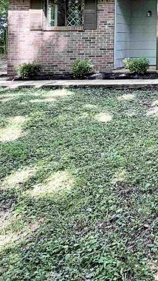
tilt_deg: +2.0
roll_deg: +0.6
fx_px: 313
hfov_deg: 21.5
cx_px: 263
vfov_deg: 44.0
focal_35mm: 42
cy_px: 27
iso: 50
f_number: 2.2
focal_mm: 2.22
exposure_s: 1/152
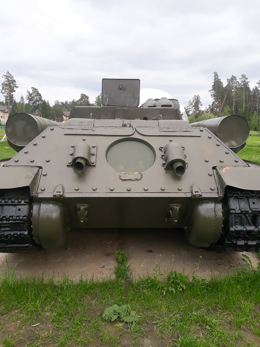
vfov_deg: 65.3
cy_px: 174
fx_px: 270
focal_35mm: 27
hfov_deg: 51.4
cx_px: 130
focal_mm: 3.71
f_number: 1.7
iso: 40
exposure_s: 1/223
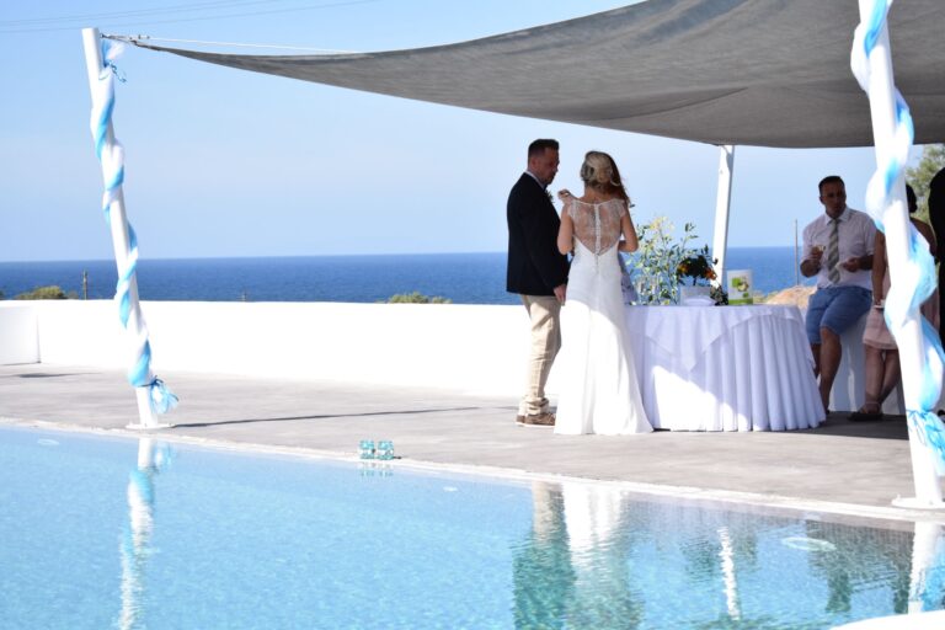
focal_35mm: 82
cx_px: 472
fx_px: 2165
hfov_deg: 24.6
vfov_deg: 16.6
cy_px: 315
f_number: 5.6
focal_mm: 55
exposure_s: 1/4000
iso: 1600
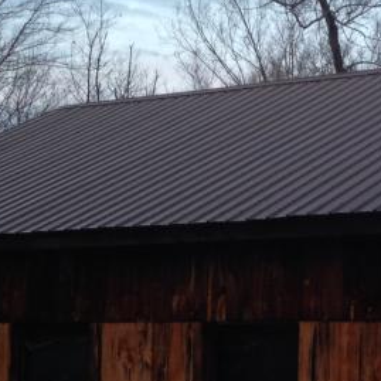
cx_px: 433
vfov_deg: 15.6
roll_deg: -0.5
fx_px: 1382
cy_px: 300
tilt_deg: +2.3
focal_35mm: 111
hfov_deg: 15.2
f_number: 2.4
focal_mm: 4.12
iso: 64
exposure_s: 1/20
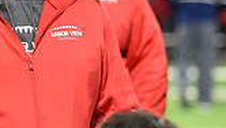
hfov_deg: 4.4
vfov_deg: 2.5
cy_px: 6
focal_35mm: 493
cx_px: -42
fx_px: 2959
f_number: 2.8
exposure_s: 1/640
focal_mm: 135
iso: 6400
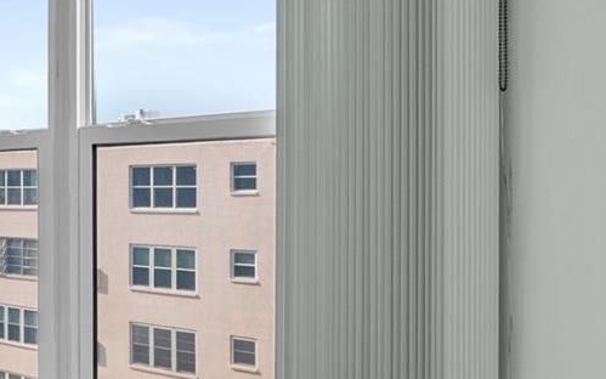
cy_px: 183
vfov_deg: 26.3
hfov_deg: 34.5
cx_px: -86
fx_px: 809
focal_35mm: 49
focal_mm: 10
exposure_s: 1/13
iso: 100
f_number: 7.1
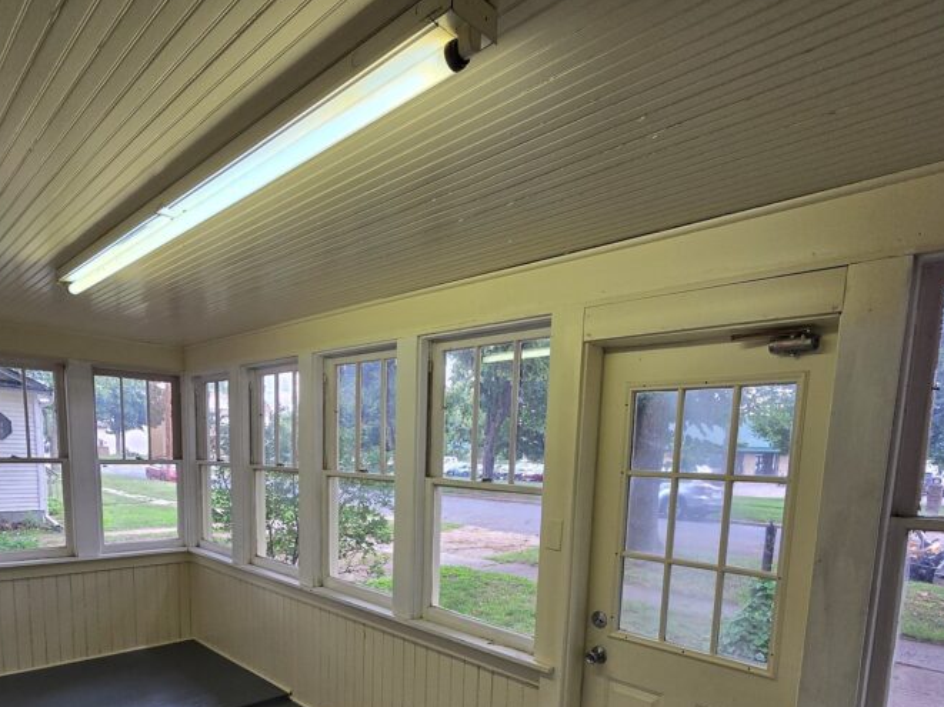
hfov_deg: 78.9
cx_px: 443
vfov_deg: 59.5
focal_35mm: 21
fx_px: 572
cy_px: 541
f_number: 2.2
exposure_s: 1/120
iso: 64
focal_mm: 2.2
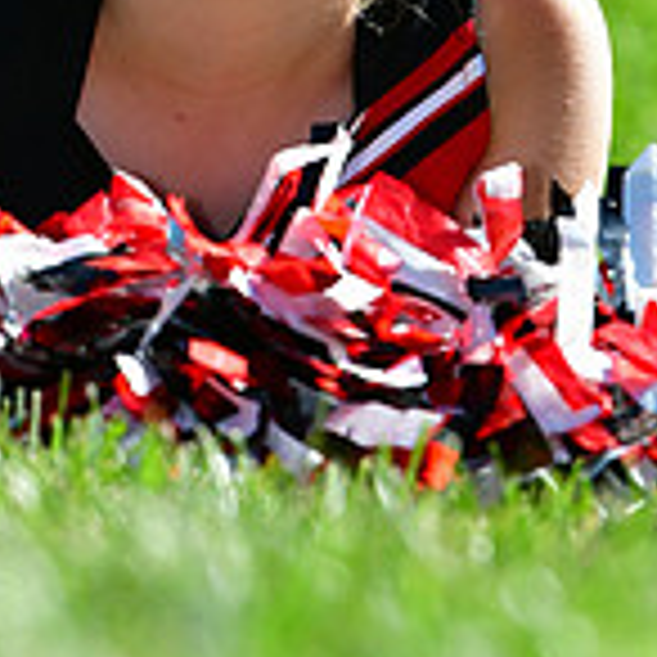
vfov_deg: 1.9
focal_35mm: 935
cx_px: -7
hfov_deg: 1.9
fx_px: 20071
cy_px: -468
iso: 400
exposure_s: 1/1600
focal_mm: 185
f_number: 4.5
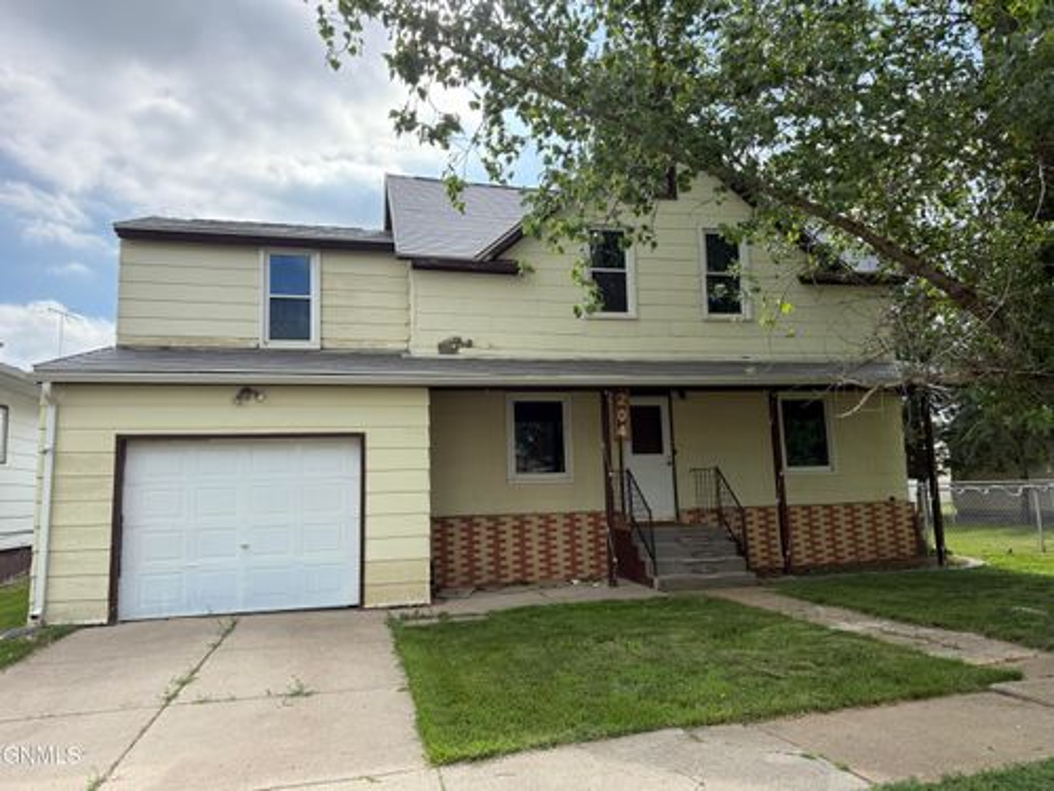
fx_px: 731
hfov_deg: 71.6
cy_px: 396
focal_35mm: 24
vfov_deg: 56.8
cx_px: 527
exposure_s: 1/2801
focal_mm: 6.76
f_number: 1.78
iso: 100
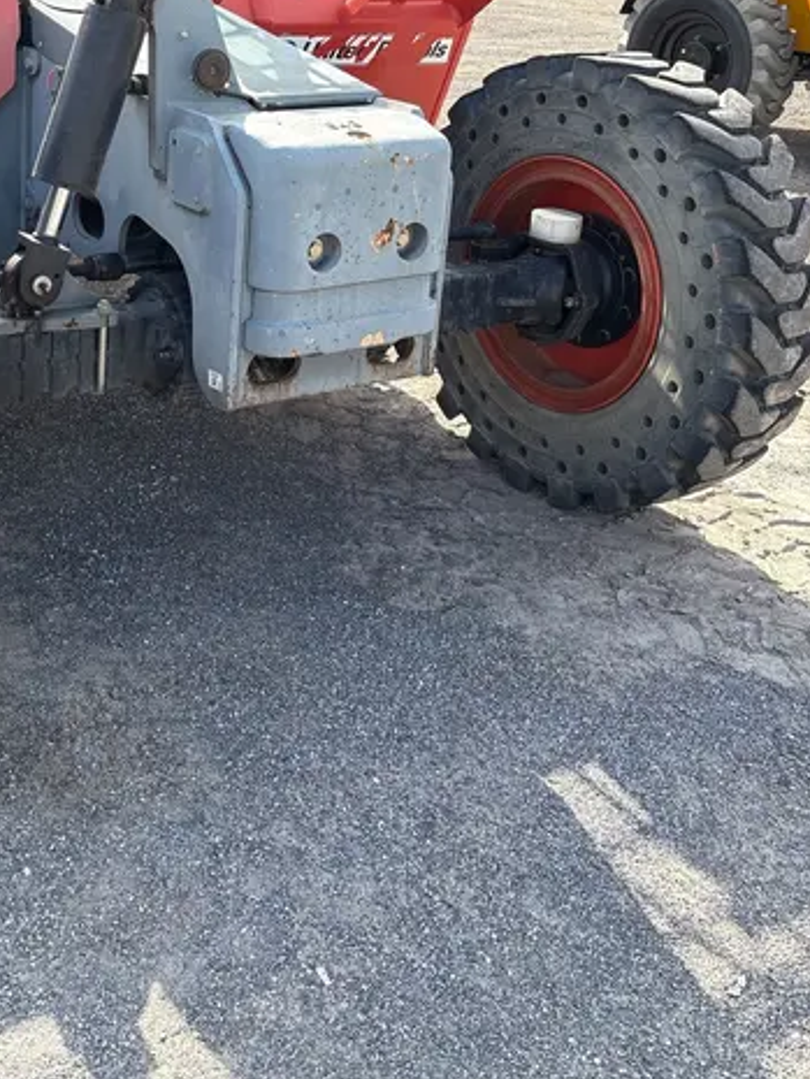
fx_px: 1279
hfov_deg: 34.4
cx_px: 200
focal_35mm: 41
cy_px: 242
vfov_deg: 43.9
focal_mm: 5.96
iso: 64
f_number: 1.6
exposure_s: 1/973
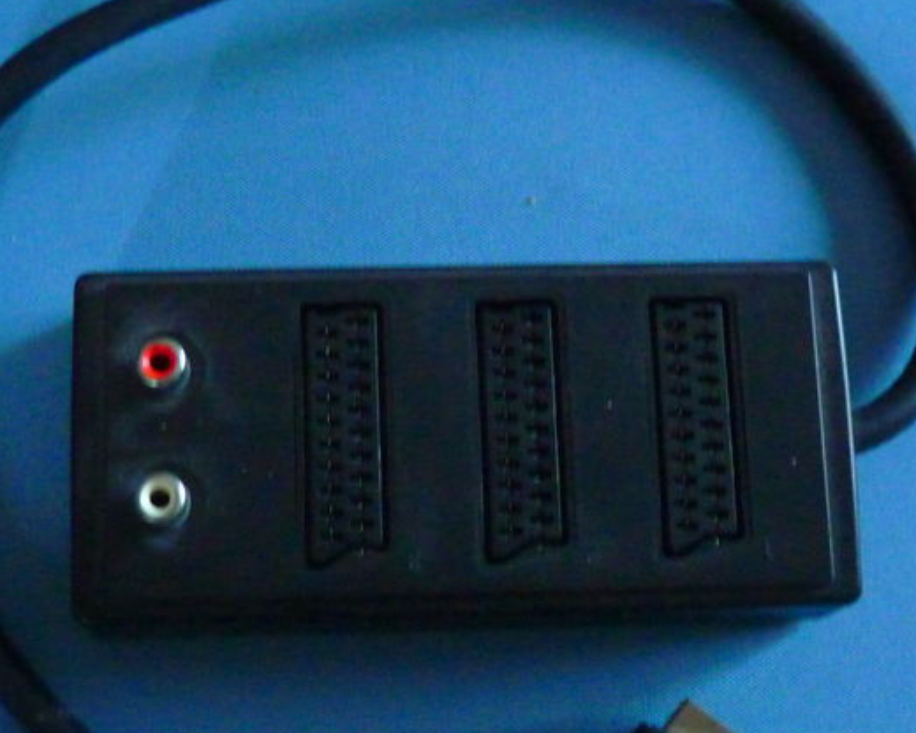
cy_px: 458
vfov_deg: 24.5
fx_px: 1681
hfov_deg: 30.5
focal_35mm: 62
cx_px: 428
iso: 800
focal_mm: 5.9
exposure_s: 1/4
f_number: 3
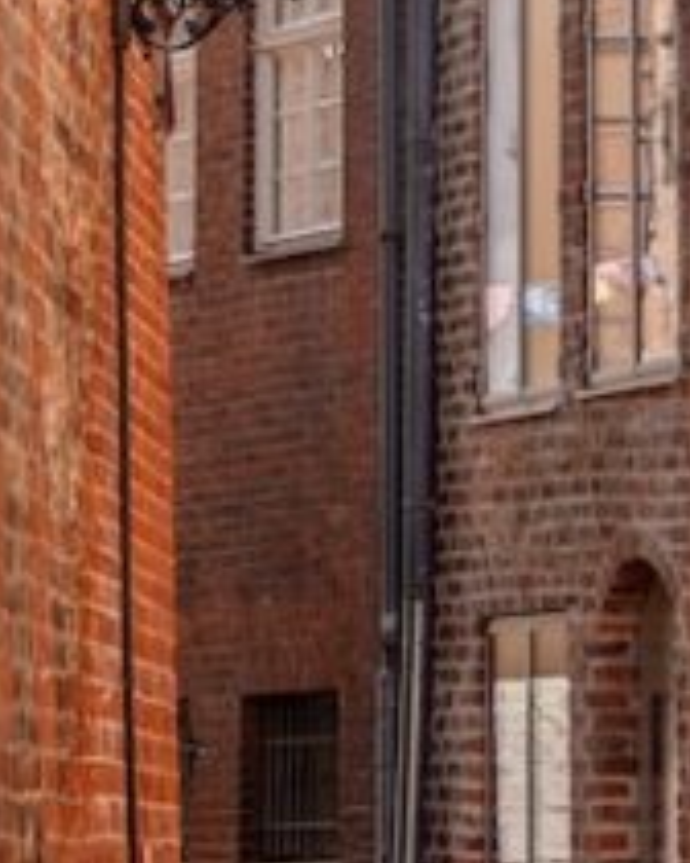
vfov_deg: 6.5
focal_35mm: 289
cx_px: 591
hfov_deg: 5.3
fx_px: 7390
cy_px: -662
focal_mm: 58.3
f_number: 2.8
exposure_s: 1/640
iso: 100
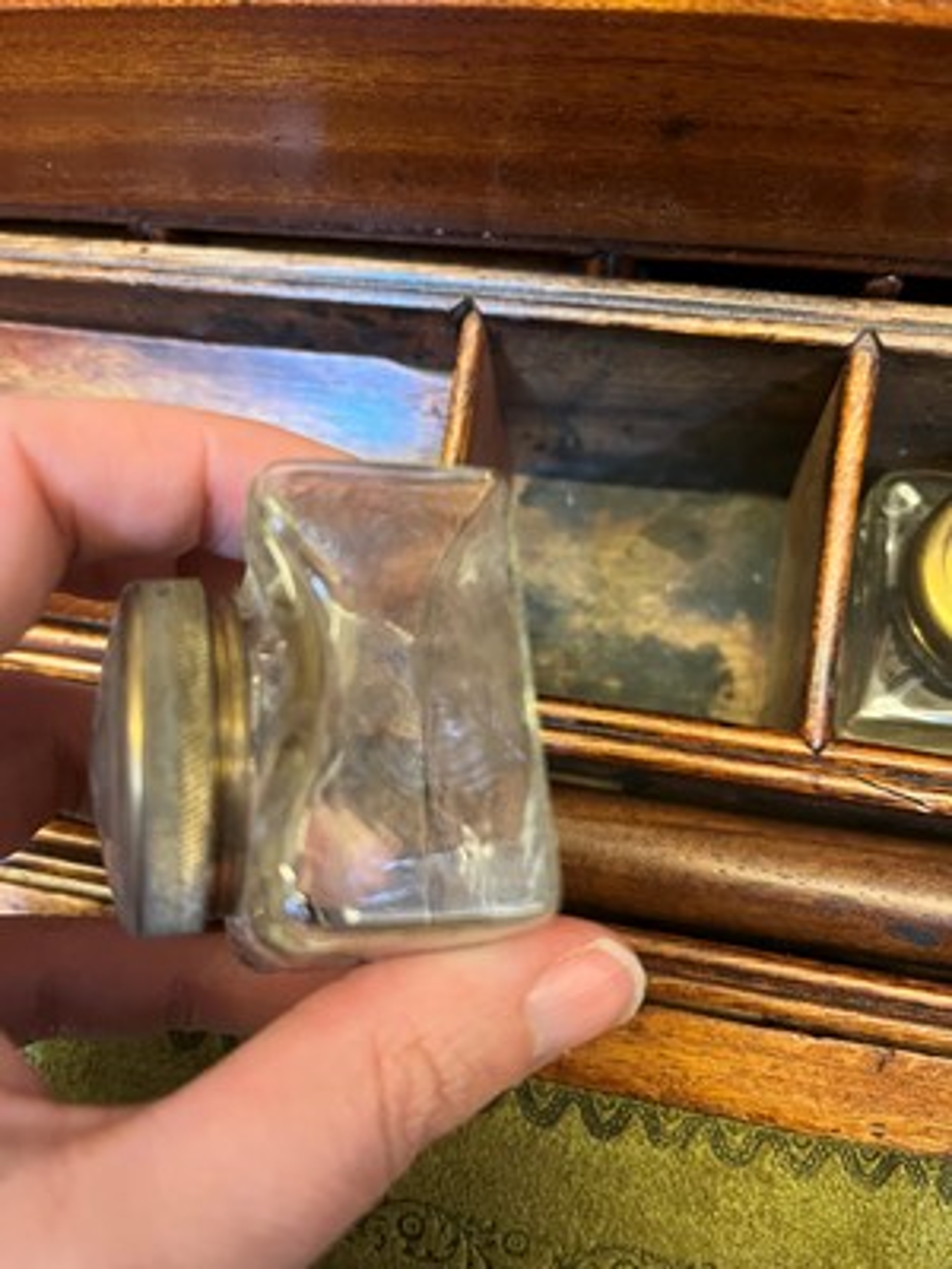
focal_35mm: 26
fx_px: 953
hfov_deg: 53.1
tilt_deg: -73.2
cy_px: 634
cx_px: 476
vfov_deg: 67.3
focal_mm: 5.1
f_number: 1.6
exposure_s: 1/33
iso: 400
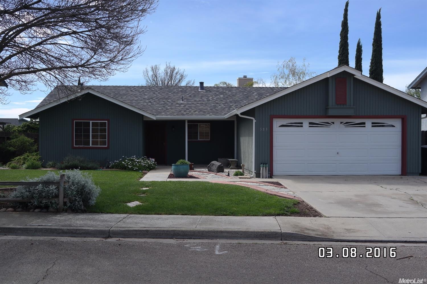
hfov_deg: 53.1
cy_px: 142
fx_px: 427
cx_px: 214
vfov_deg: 36.9
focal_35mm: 36
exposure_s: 1/180
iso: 100
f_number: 5.6
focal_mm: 24
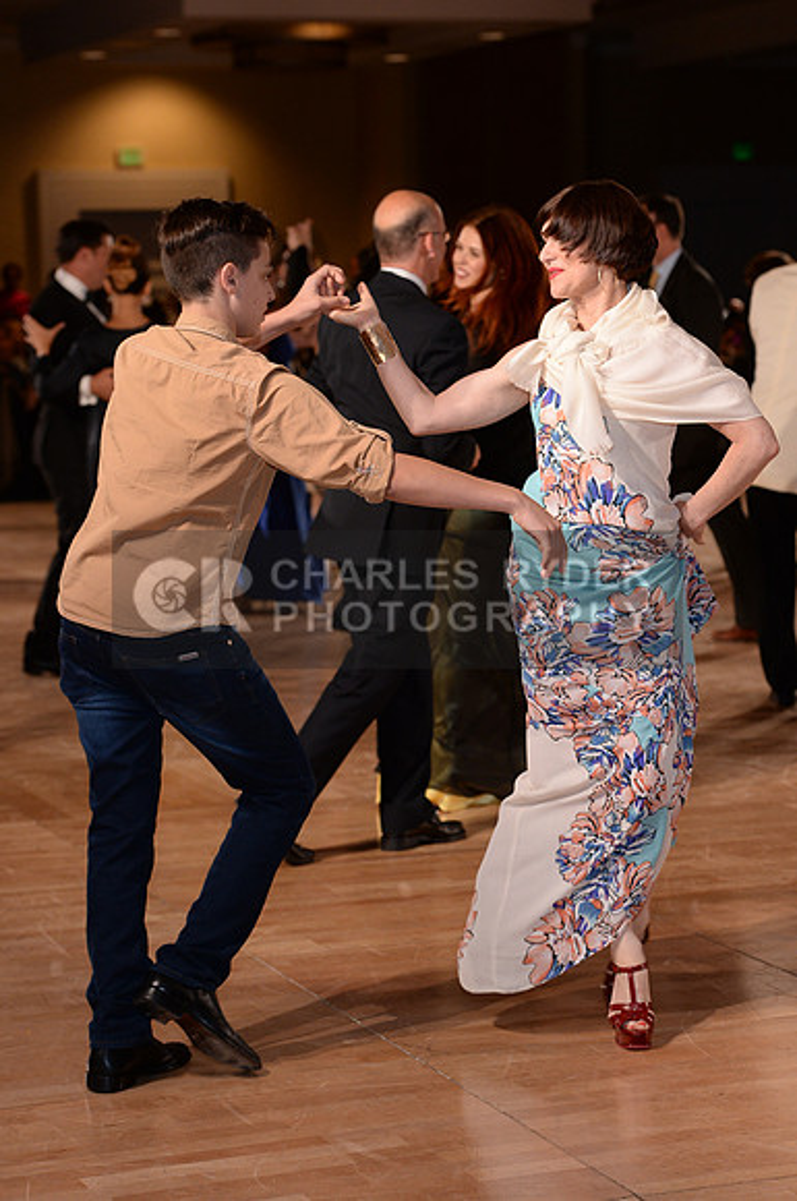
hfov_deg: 14.4
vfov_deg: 21.5
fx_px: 3164
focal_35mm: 95
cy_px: 600
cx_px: 398
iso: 1600
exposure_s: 1/250
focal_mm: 95
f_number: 5
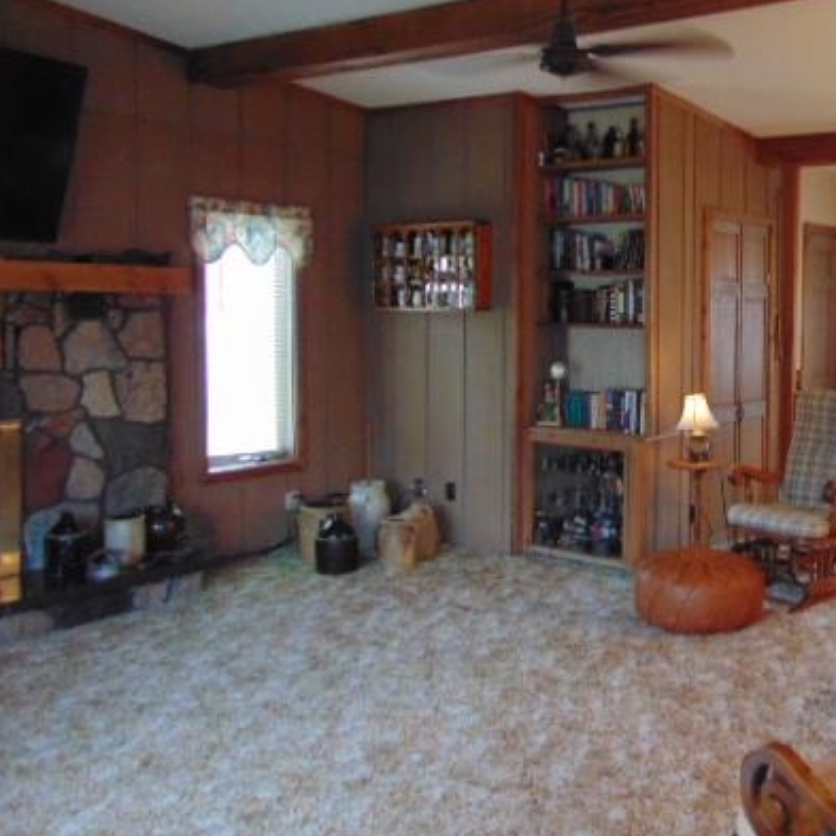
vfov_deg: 45.9
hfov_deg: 43.7
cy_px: 353
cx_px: 676
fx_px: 984
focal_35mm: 36
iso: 400
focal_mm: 4.5
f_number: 3
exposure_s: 1/13
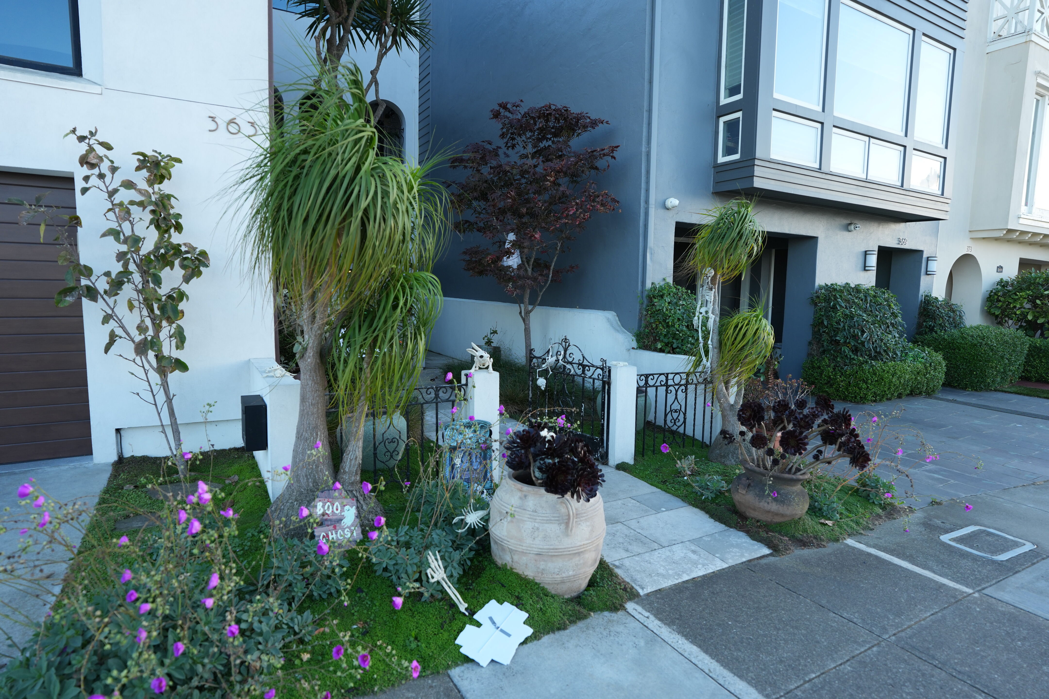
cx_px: 524
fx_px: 554
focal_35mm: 19
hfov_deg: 86.9
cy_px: 350
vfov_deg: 64.6
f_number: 2.8
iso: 320
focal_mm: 19
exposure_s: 1/500
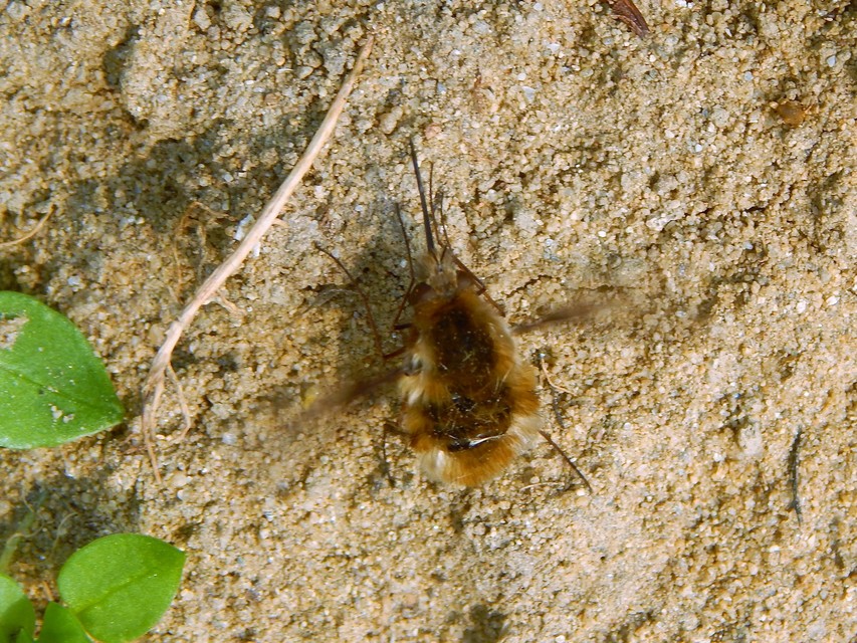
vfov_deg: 13.0
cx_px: 428
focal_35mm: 114
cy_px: 322
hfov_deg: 17.3
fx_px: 2823
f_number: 4.6
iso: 125
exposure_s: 1/125
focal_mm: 20.5
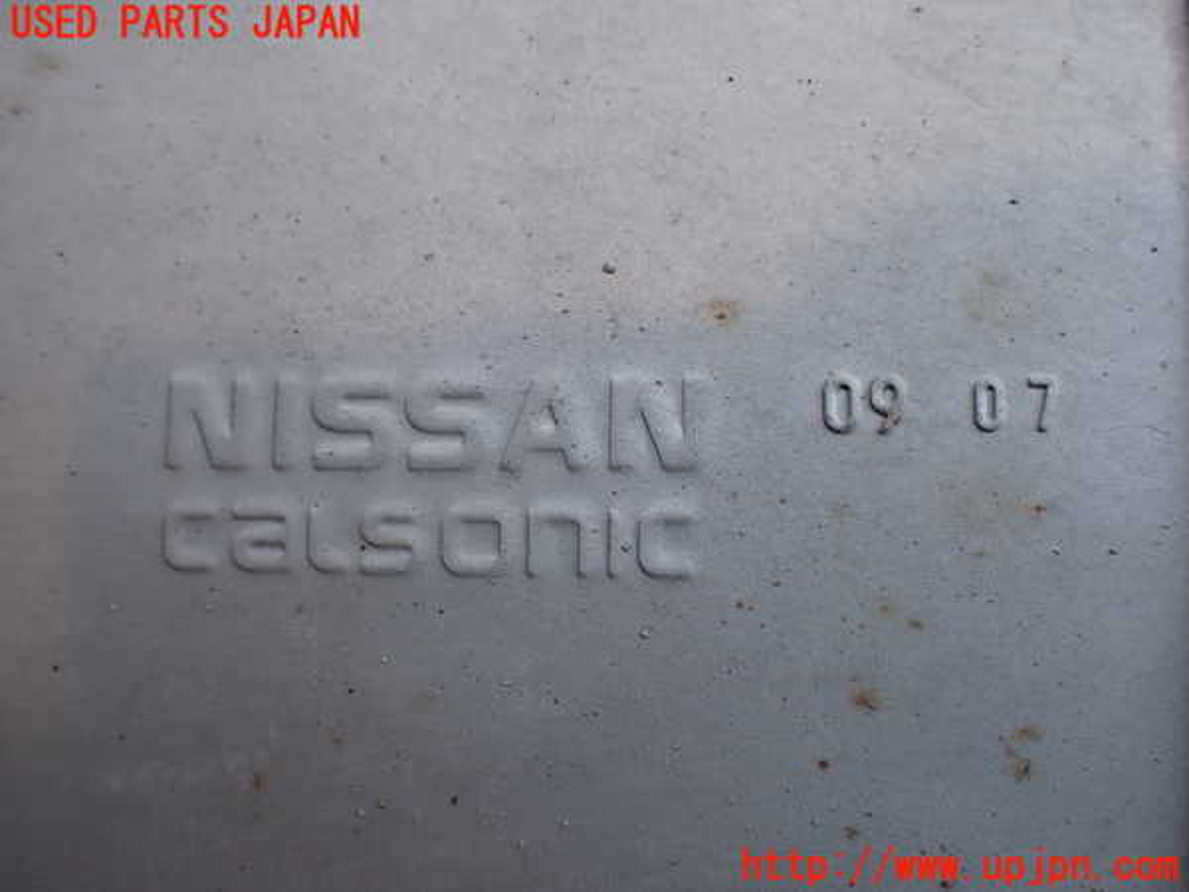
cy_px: 446
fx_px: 1030
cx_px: 594
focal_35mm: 30
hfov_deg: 60.0
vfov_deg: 46.8
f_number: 2.3
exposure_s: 1/160
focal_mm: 5.4
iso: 100
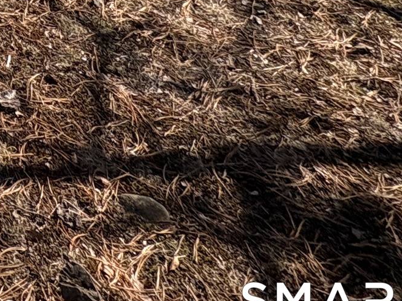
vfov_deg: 15.6
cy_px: -368
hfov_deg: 18.5
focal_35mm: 65
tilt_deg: -17.0
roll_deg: -0.7
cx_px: -414
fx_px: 755
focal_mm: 2.22
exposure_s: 1/1094
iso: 50
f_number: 2.2
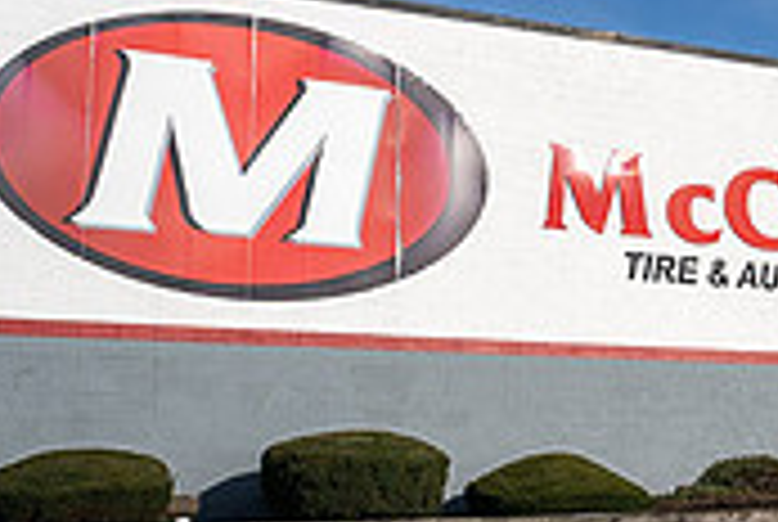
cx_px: 868
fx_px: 1450
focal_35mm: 67
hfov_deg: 27.3
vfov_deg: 20.4
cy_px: 254
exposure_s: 1/1000
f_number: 7.1
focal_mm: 20
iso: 125
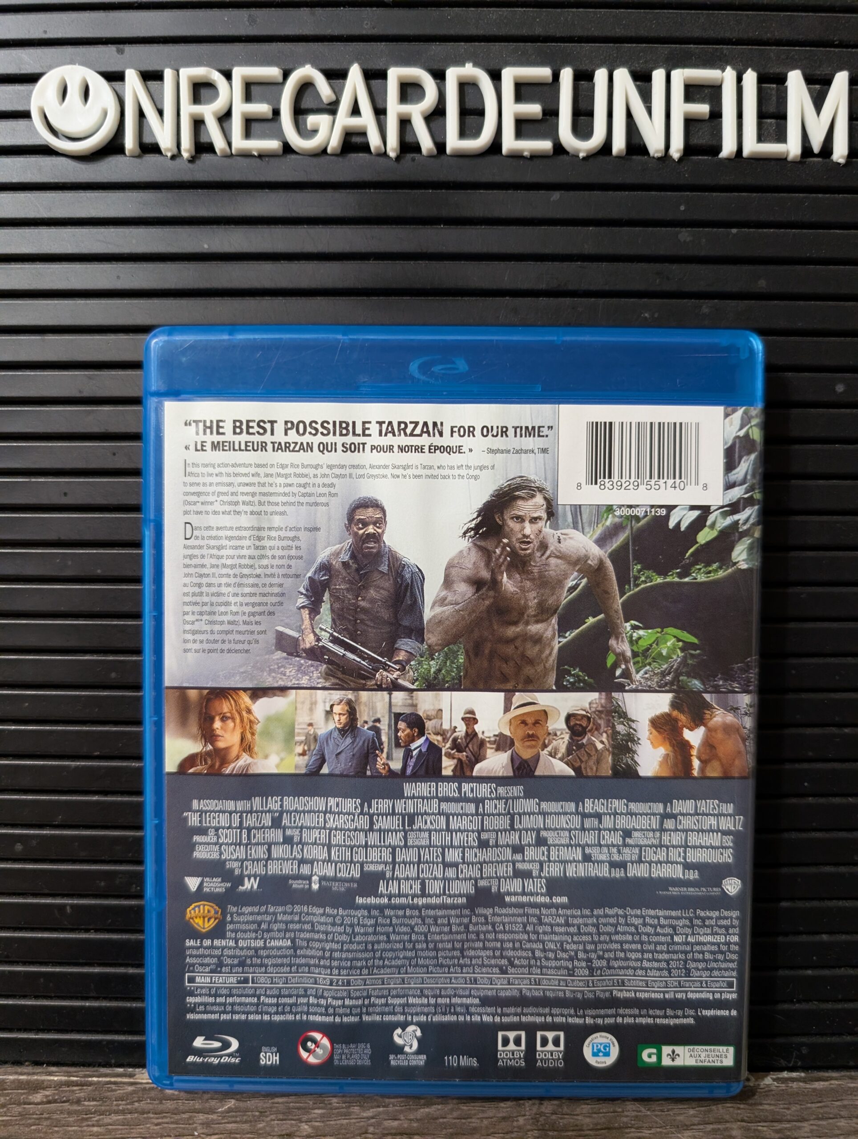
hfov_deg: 56.9
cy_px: 570
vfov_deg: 71.5
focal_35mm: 24
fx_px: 791
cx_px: 429
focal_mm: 6.9
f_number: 1.68
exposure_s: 1/120
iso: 1028
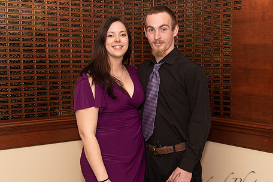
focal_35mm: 56
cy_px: 91
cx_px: 142
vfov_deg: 24.2
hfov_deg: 35.6
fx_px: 425
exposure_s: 1/200
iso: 800
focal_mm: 44
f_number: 4
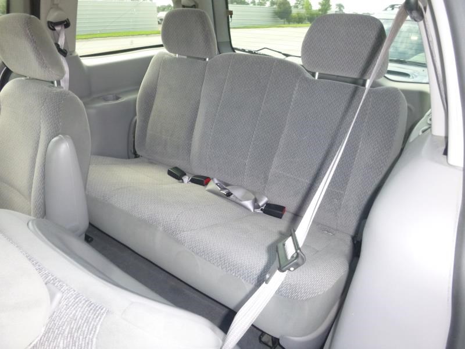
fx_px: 336
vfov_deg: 54.9
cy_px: 174
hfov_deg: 69.4
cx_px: 232
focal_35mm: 25
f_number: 3.9
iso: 250
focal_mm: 4.5
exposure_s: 1/60
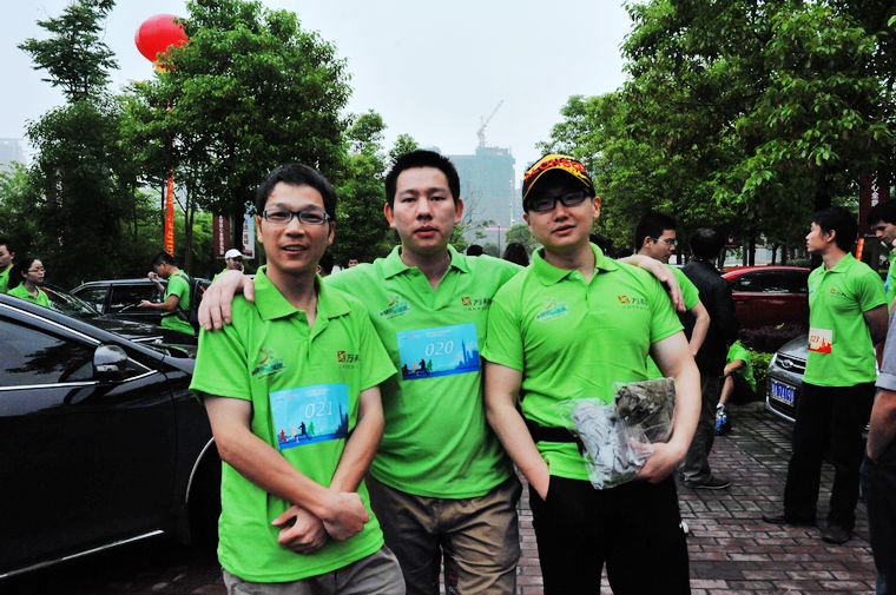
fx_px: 721
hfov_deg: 63.7
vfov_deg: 44.9
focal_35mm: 29
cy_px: 298
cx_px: 448
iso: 6400
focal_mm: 29
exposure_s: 1/2500
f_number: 9
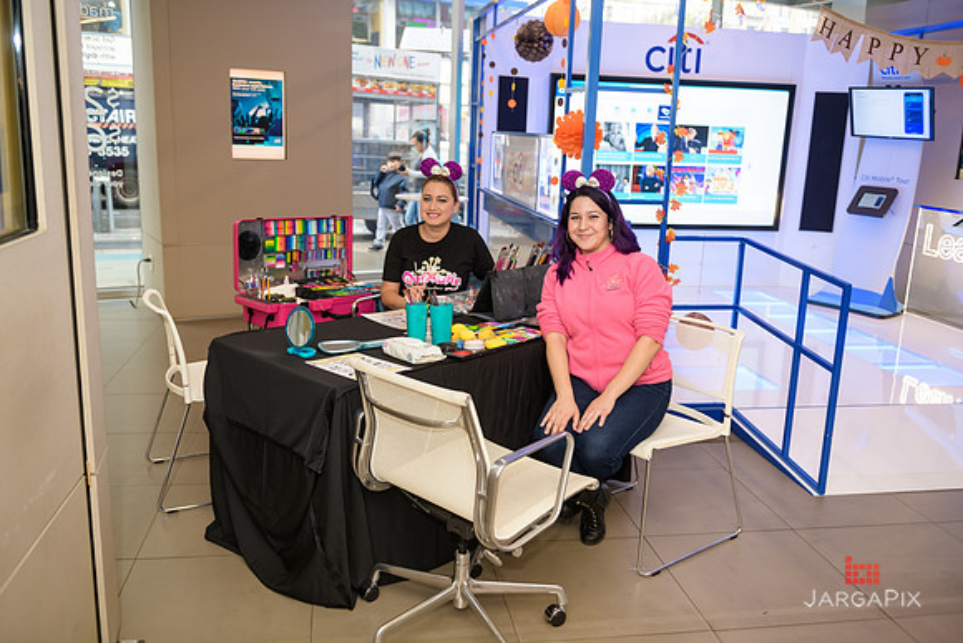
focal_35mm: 32
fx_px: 856
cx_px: 482
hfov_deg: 58.7
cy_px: 322
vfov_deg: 41.1
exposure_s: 1/125
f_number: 3.2
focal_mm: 32
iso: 800
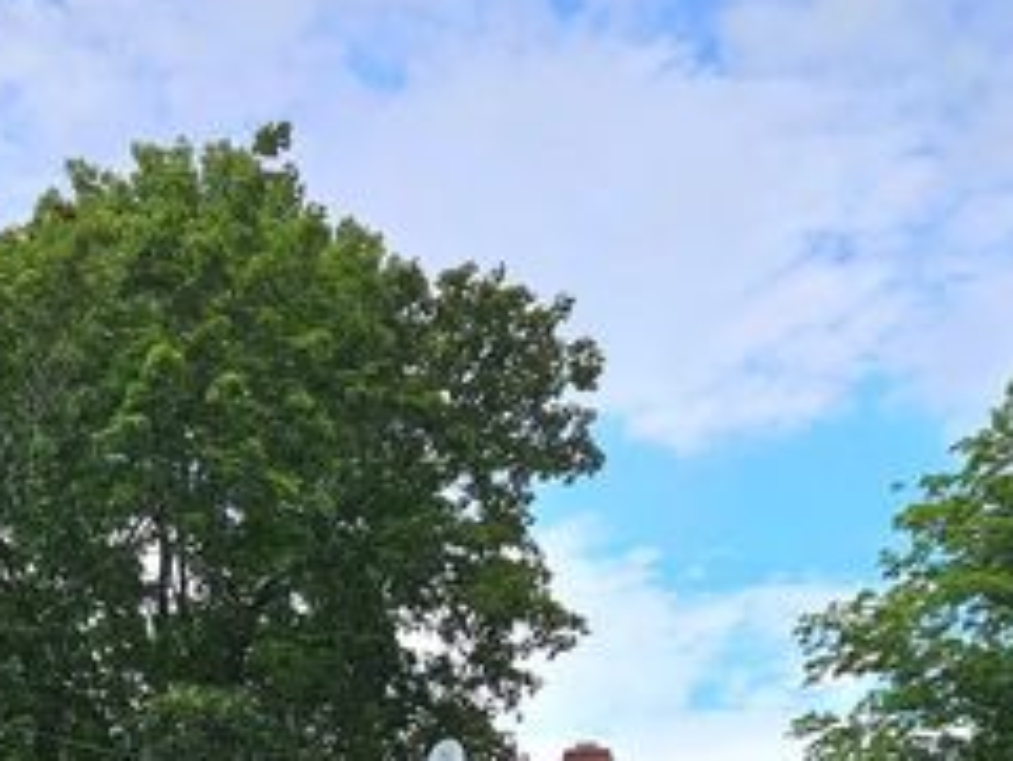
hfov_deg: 31.2
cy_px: 862
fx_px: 1786
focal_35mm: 61
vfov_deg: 22.5
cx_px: 273
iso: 25
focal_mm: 5.4
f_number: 1.8
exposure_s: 1/1429
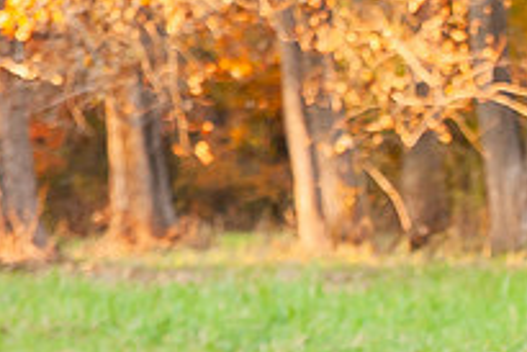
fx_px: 3721
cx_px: 934
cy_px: 406
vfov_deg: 5.4
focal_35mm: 254
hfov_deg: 7.8
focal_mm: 58
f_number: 4.5
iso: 640
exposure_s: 1/200
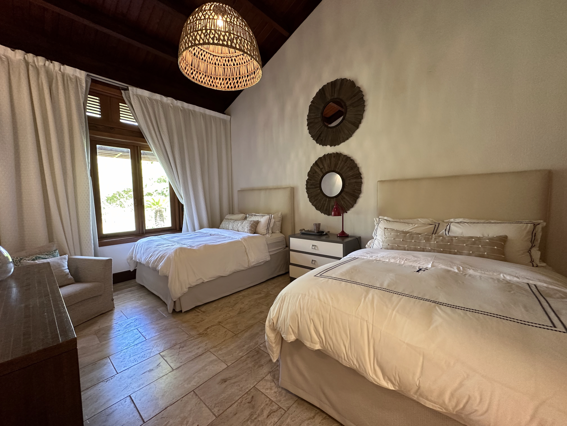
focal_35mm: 14
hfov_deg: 102.1
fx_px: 229
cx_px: 284
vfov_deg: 85.7
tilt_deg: -4.1
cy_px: 213
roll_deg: +0.7
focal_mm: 2.22
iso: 250
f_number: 2.2
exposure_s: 1/60
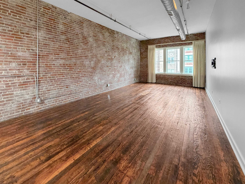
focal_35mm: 14
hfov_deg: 102.1
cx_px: 122
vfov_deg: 85.7
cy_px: 92
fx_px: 99
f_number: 2.2
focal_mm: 2.22
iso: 500
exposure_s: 1/60
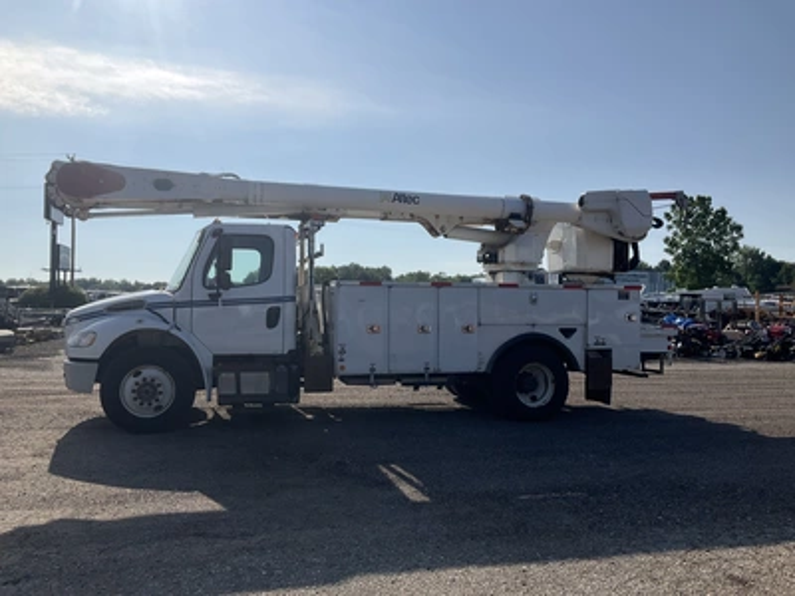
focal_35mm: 29
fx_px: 666
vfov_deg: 48.2
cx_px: 398
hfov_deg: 61.7
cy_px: 298
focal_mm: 3
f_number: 1.8
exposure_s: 1/5263
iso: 25
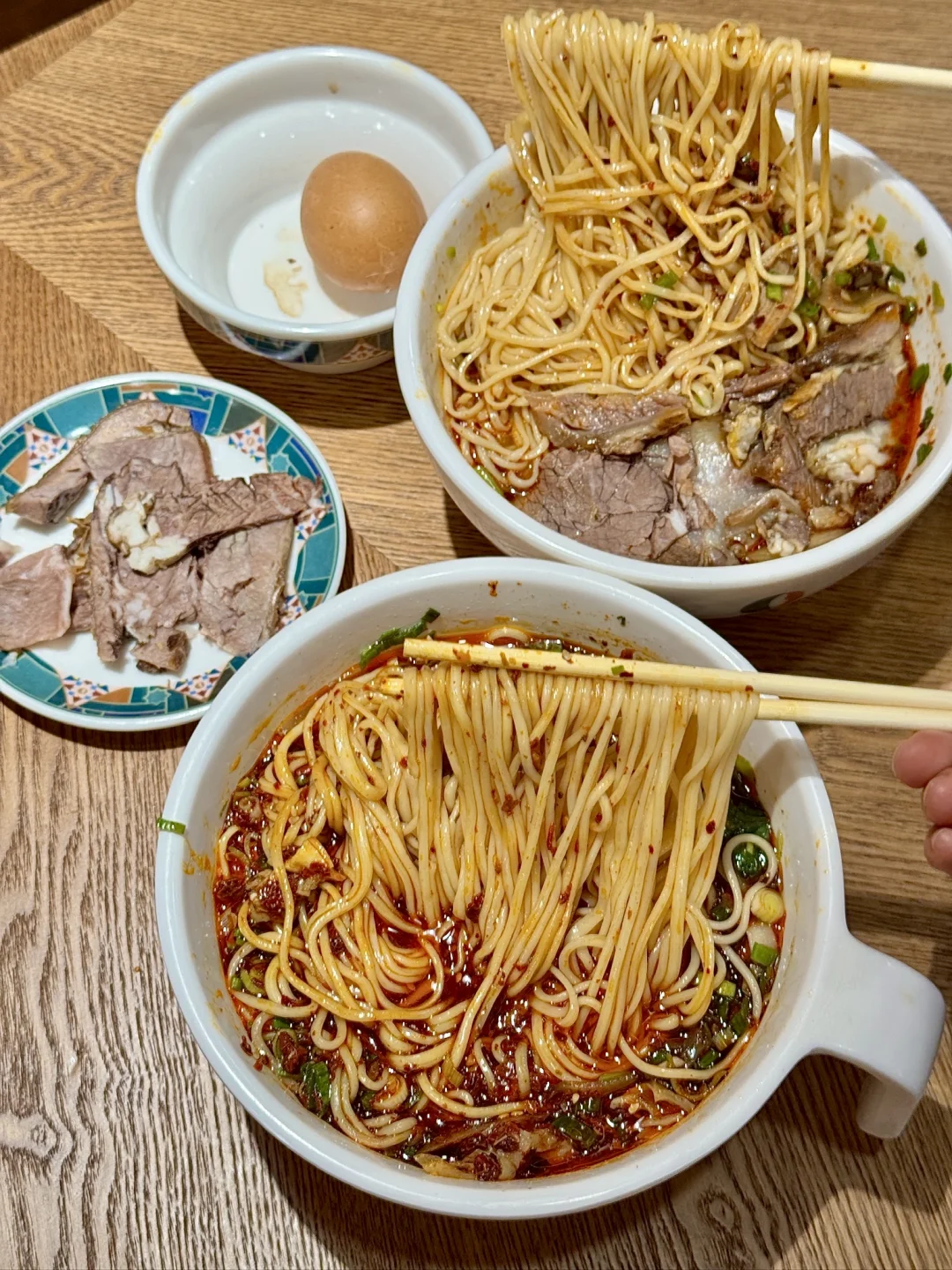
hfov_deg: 30.3
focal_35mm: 48
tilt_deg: -62.6
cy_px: 635
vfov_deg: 39.7
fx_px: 1760
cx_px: 476
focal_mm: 6.76
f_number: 1.78
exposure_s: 1/100
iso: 80
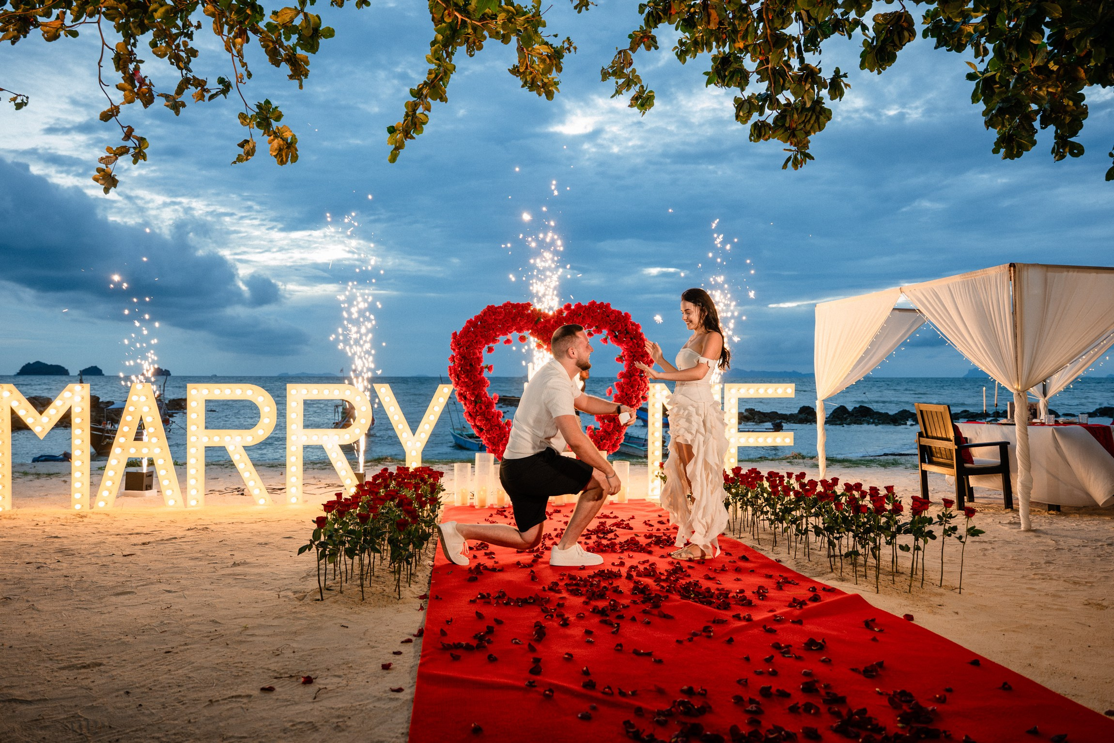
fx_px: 769
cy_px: 372
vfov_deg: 51.5
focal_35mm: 25
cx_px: 557
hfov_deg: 71.8
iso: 2000
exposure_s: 1/250
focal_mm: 24
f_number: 2.8
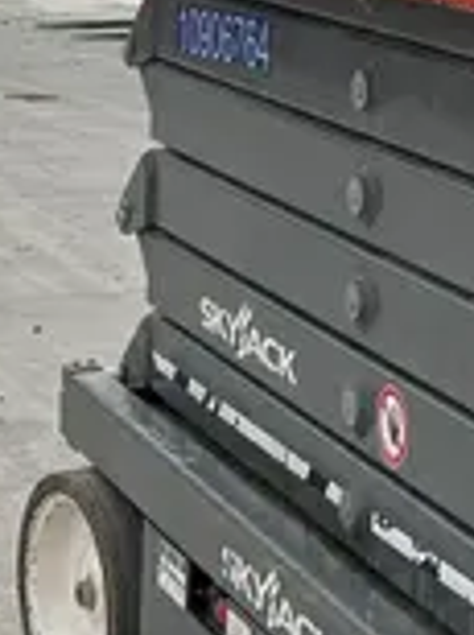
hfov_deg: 11.3
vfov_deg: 15.7
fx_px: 2270
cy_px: 39
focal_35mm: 124
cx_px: 758
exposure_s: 1/2252
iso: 50
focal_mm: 5.7
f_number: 1.5
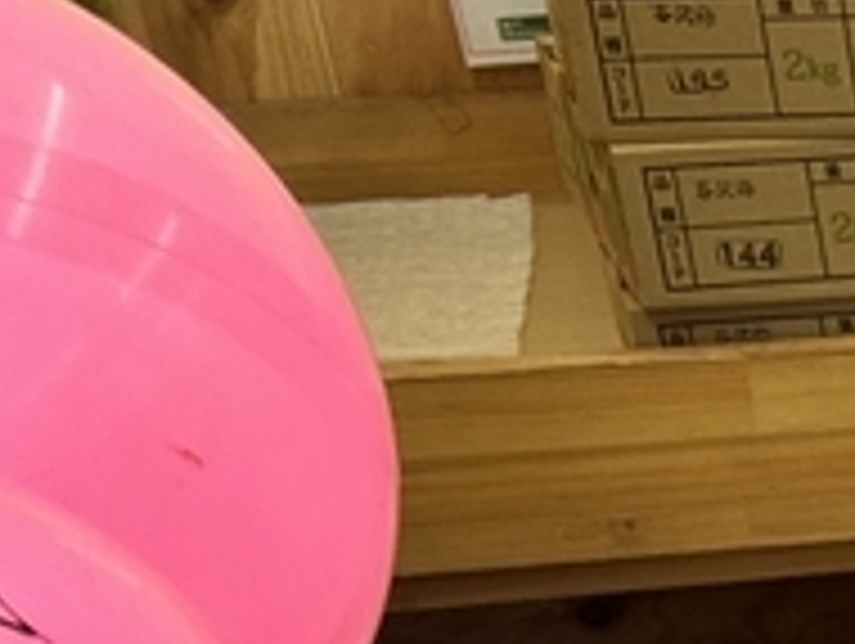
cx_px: 2655
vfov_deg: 8.2
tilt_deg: -33.5
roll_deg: -3.3
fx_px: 4056
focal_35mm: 164
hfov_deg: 9.3
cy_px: 1671
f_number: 1.5
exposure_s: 1/135
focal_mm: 5.7
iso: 32
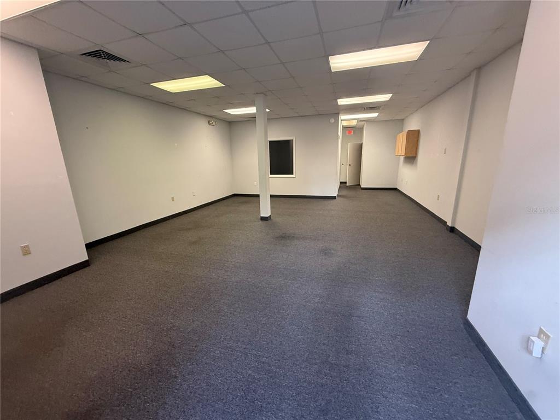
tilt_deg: -11.9
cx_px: 280
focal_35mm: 14
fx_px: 226
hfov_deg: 102.1
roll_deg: +1.9
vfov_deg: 85.7
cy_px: 210
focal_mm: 2.22
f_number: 2.2
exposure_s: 1/60
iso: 320
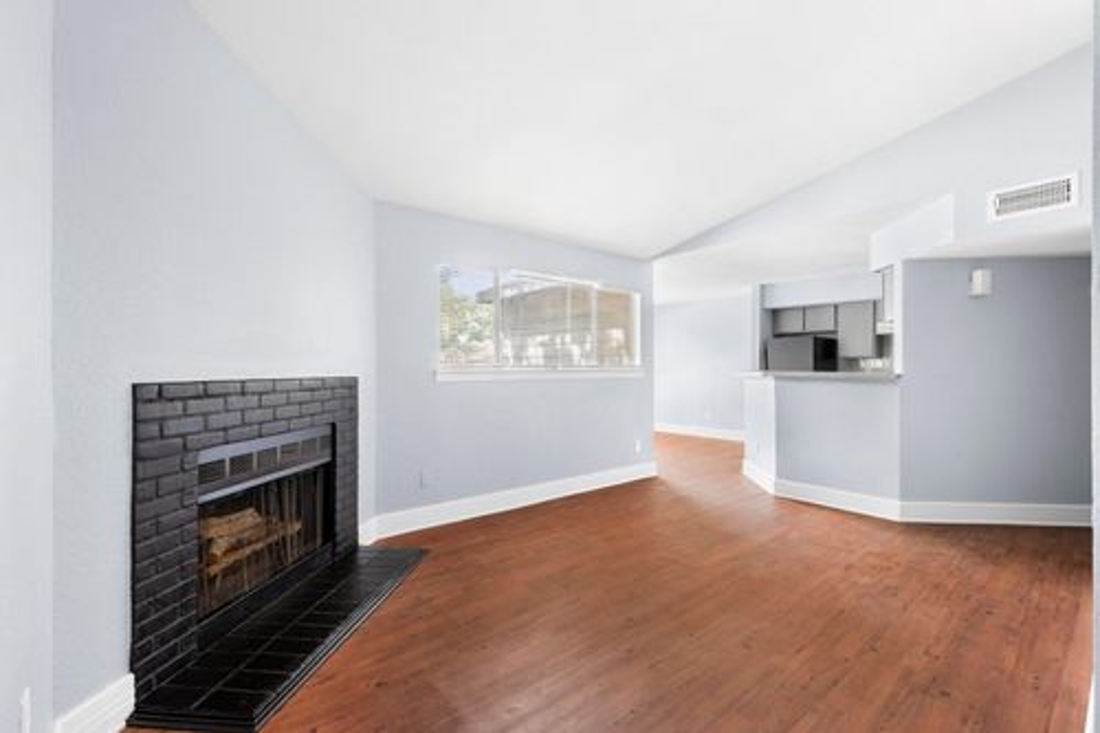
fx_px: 458
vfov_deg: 77.3
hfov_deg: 100.4
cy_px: 366
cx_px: 550
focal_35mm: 15
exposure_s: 1/1.25
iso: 250
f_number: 9
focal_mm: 15
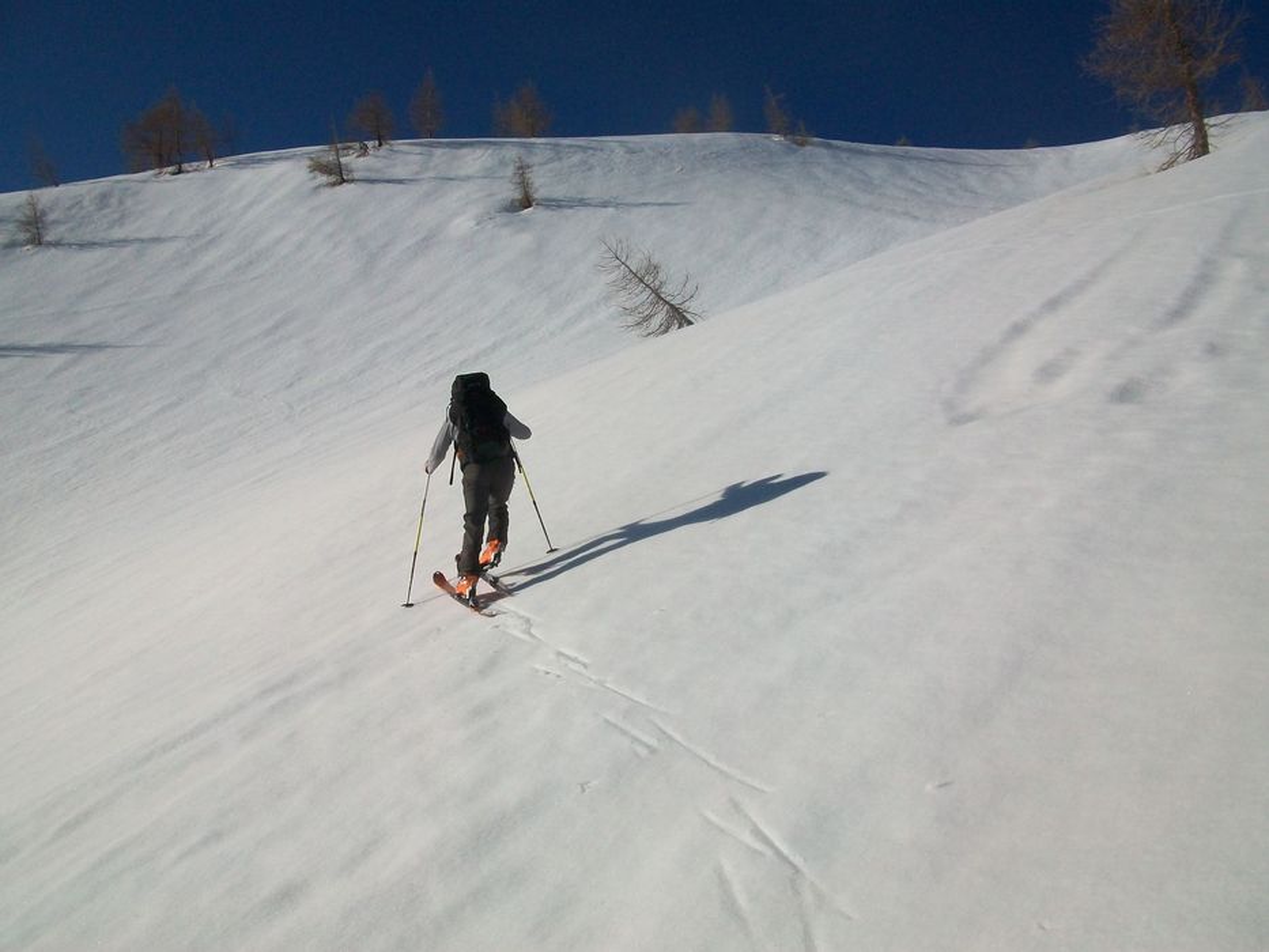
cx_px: 634
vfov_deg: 41.8
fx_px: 1247
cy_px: 476
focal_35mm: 34
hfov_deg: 54.0
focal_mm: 5.7
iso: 80
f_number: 5.5
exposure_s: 1/1250
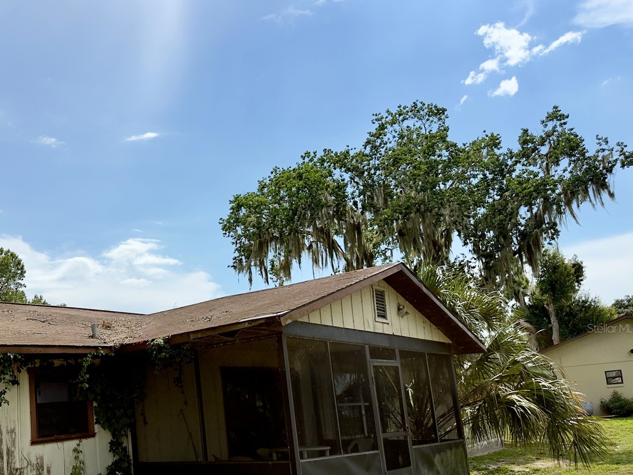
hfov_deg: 51.0
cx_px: 180
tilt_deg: +8.1
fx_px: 640
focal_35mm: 35
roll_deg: +5.4
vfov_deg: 40.1
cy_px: 328
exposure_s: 1/6711
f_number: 1.78
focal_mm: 6.76
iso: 80
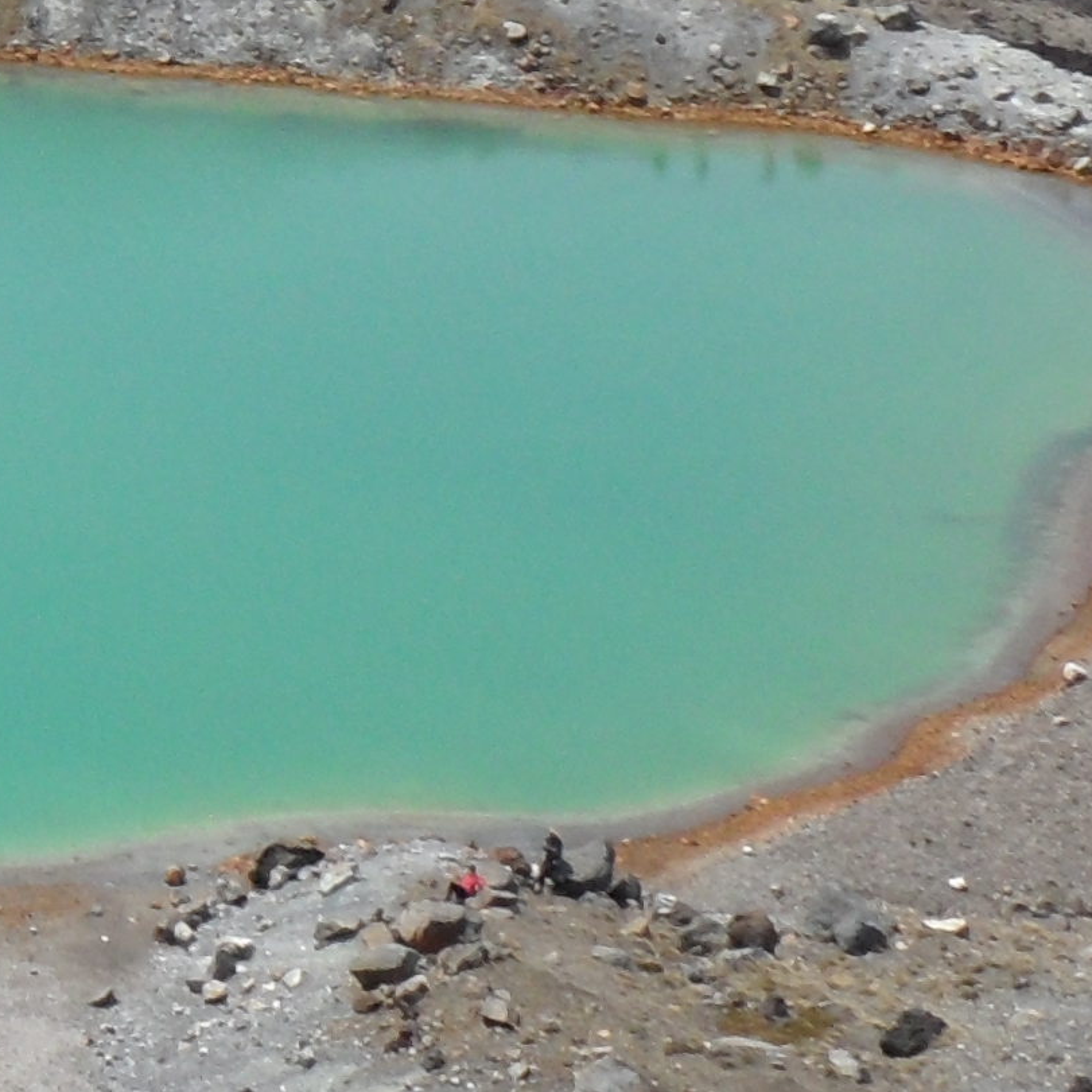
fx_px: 4354
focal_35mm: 122
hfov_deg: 13.1
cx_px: -793
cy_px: -279
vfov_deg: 13.8
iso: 80
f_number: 4.8
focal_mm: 4.6
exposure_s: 1/750
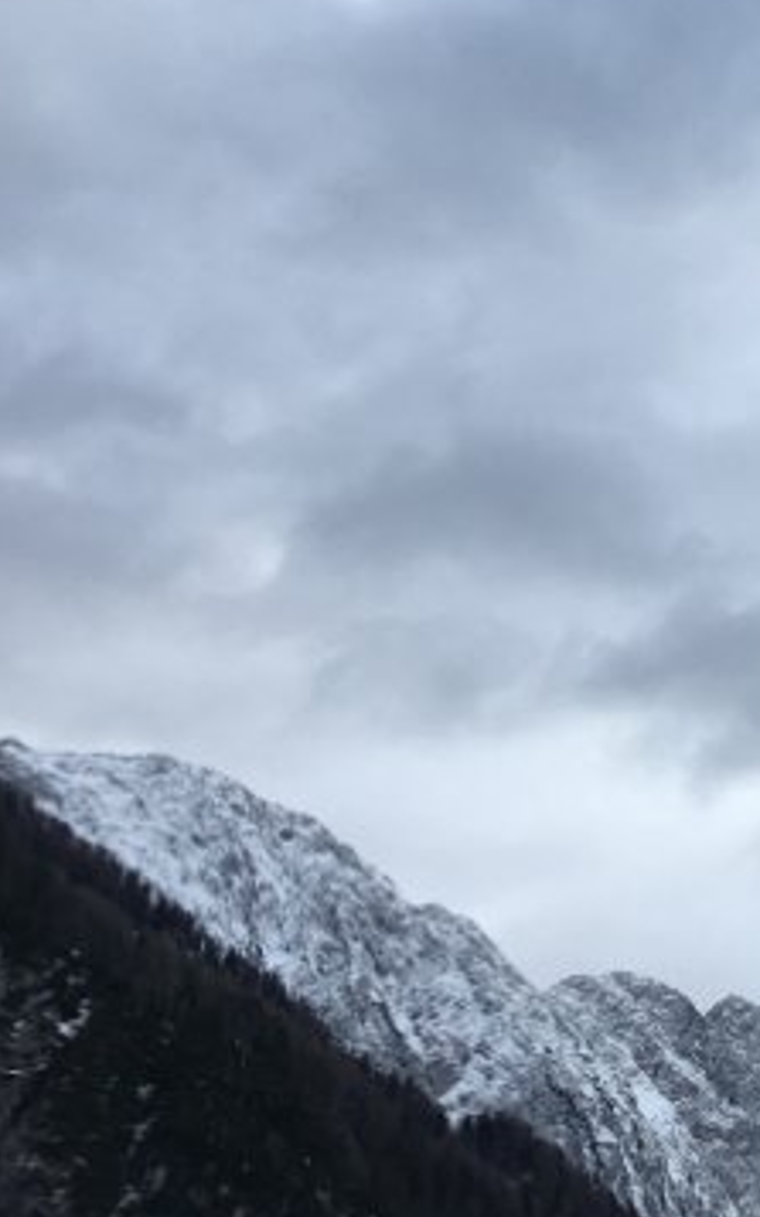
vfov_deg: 23.5
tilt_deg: +17.9
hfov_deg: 13.1
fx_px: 2851
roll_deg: -0.1
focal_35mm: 86
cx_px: 1523
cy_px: 1064
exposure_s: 1/557
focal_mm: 4.15
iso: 25
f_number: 2.2
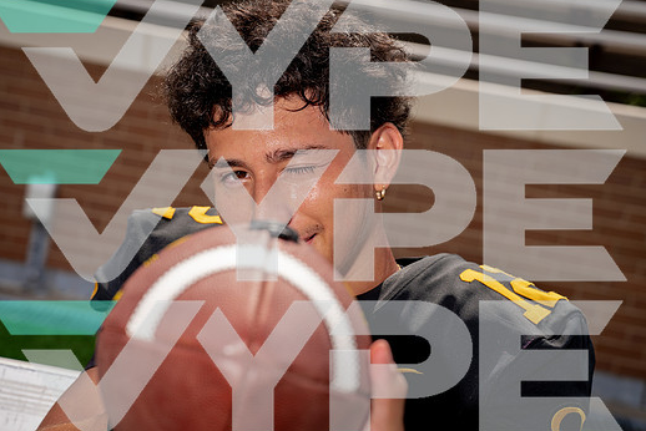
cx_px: 309
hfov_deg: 28.8
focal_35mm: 70
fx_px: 1257
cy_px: 216
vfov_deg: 19.5
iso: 100
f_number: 5
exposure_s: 1/640
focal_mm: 61
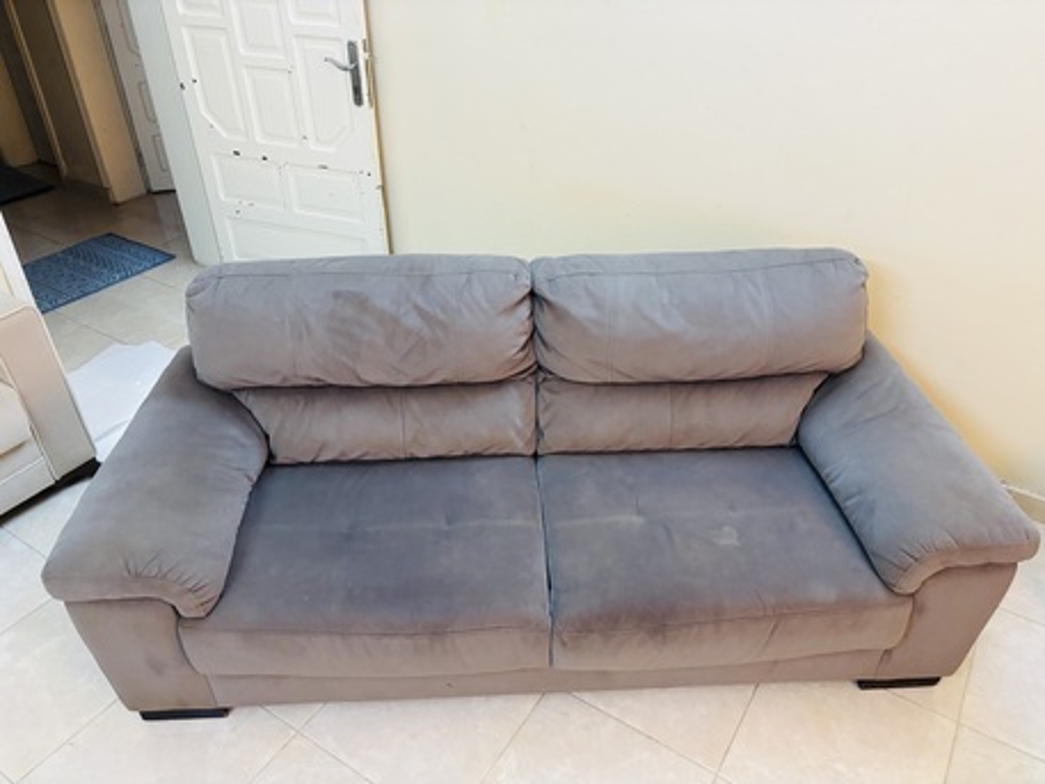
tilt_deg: -34.4
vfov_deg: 53.1
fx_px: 785
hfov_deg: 67.3
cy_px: 392
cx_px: 522
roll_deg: -0.2
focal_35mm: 26
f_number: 1.6
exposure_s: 1/60
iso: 500
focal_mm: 5.96
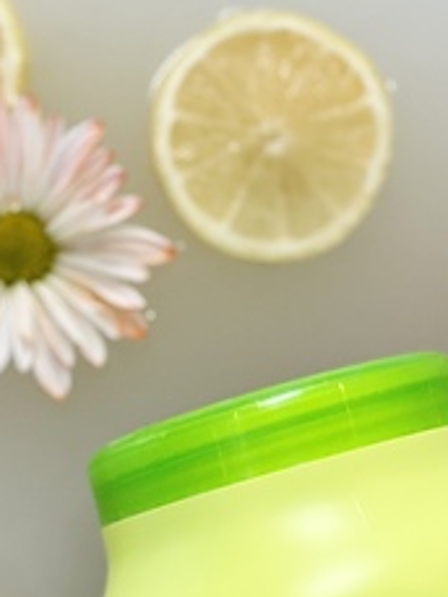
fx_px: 2345
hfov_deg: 10.9
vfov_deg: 14.1
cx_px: 190
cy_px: 717
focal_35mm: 136
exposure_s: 1/120
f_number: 2
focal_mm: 6
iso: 160
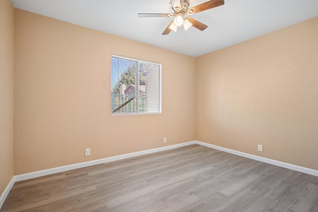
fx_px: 150
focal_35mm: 17
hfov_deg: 93.3
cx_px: 159
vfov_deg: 70.4
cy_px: 106
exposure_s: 1/25
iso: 400
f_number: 8
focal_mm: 17
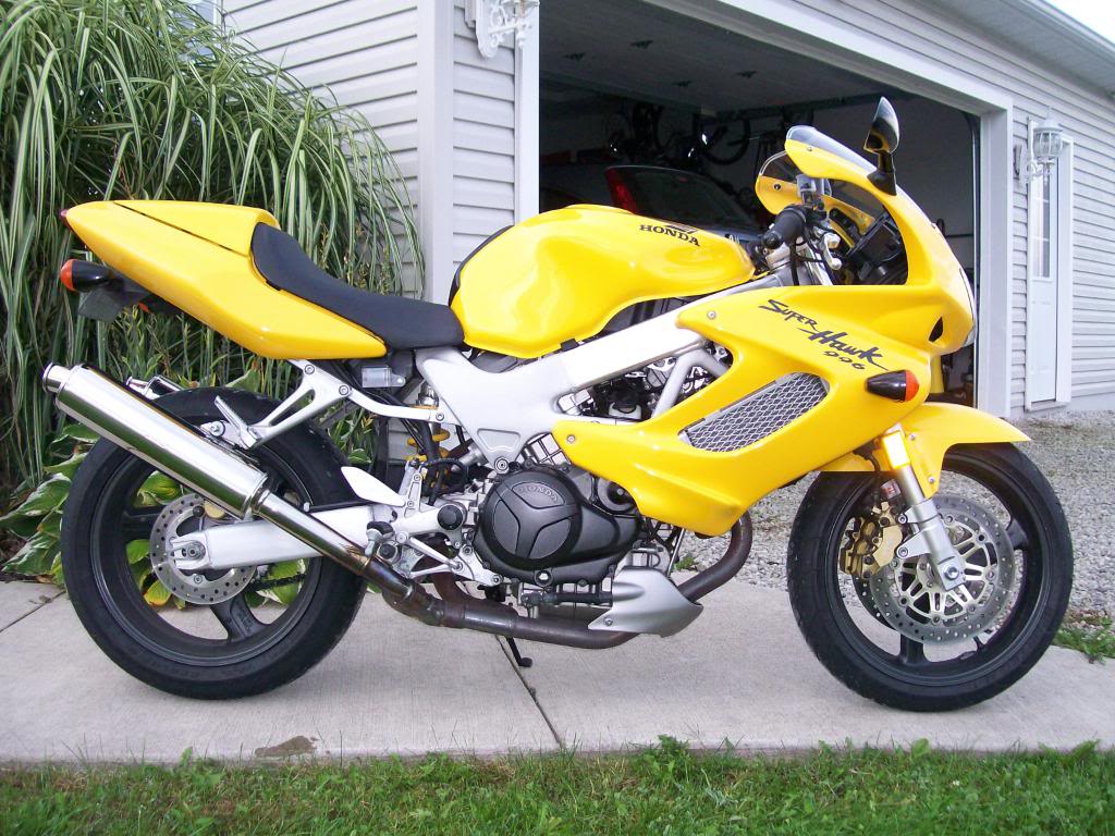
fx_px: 1160
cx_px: 558
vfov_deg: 39.7
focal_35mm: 36
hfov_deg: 51.4
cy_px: 418
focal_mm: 6
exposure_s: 1/64
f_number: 2.7
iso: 140
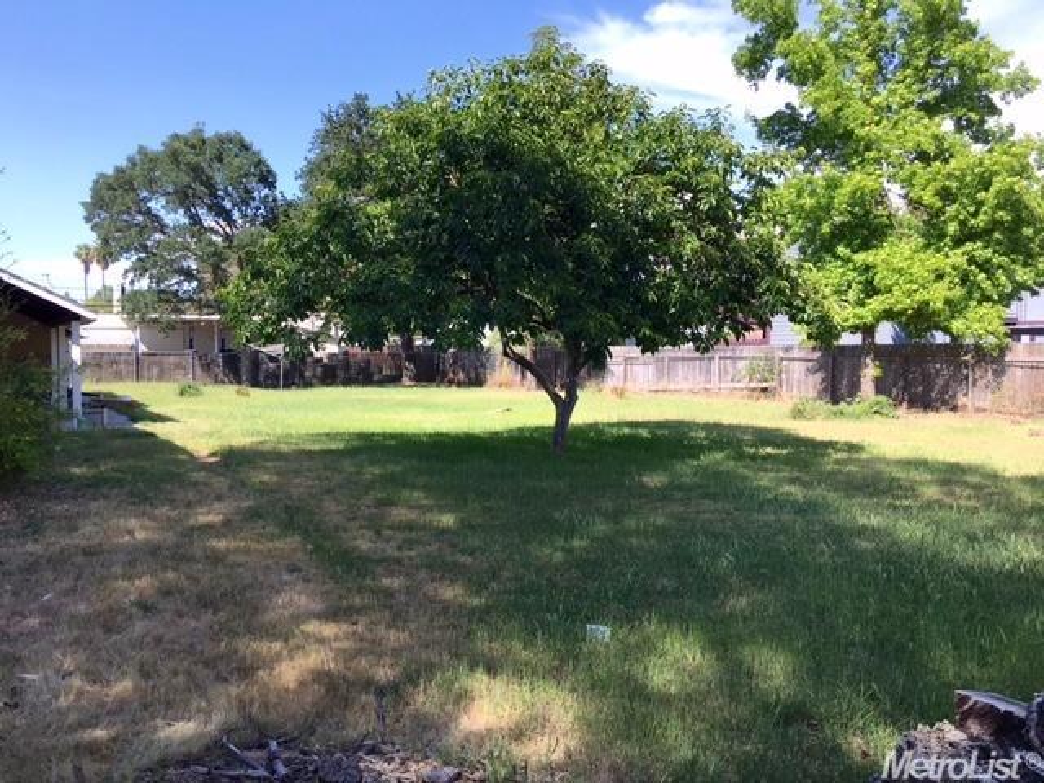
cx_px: 522
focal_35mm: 29
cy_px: 392
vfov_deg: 48.2
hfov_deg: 61.7
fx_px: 875
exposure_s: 1/818
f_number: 2.2
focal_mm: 4.15
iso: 32
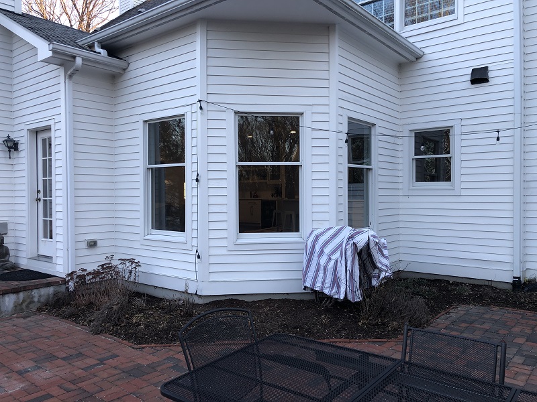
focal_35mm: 28
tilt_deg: +1.1
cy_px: 201
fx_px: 434
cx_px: 268
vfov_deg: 49.7
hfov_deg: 63.4
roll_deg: +0.8
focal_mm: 3.99
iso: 32
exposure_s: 1/120
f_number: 1.8
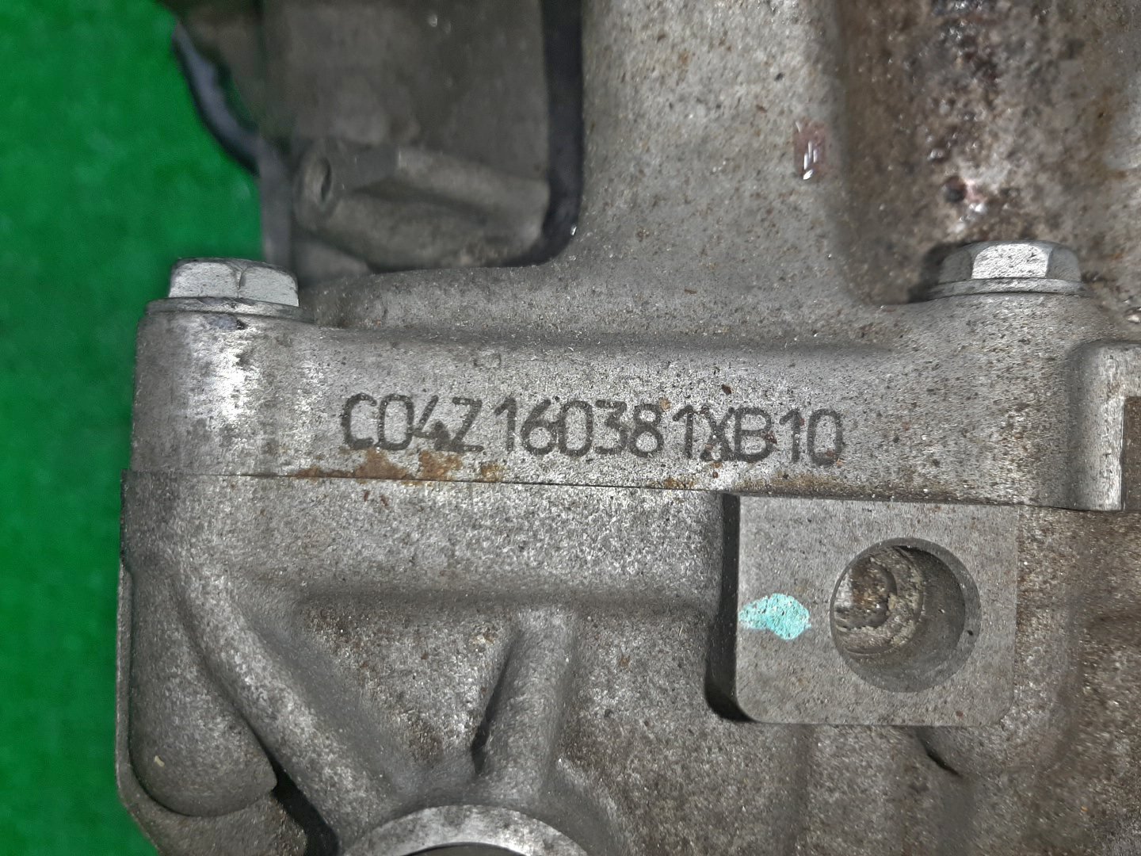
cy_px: 428
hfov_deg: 67.3
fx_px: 857
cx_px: 570
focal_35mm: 26
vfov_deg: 53.1
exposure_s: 1/50
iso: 52
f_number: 1.7
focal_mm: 3.93
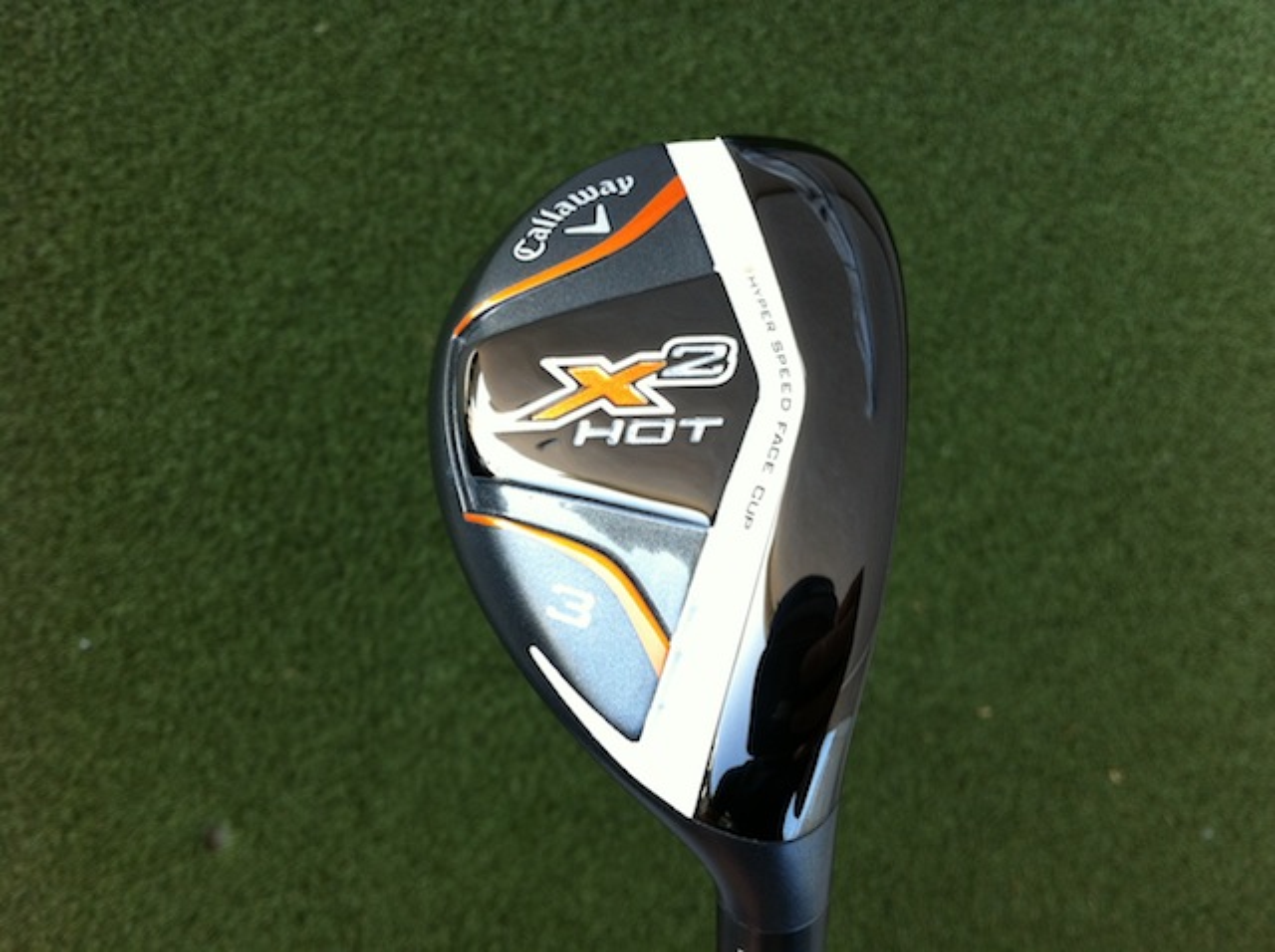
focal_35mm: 35
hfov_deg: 52.7
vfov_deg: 40.6
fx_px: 1287
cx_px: 638
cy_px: 476
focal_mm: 3.85
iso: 80
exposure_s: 1/60
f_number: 2.8
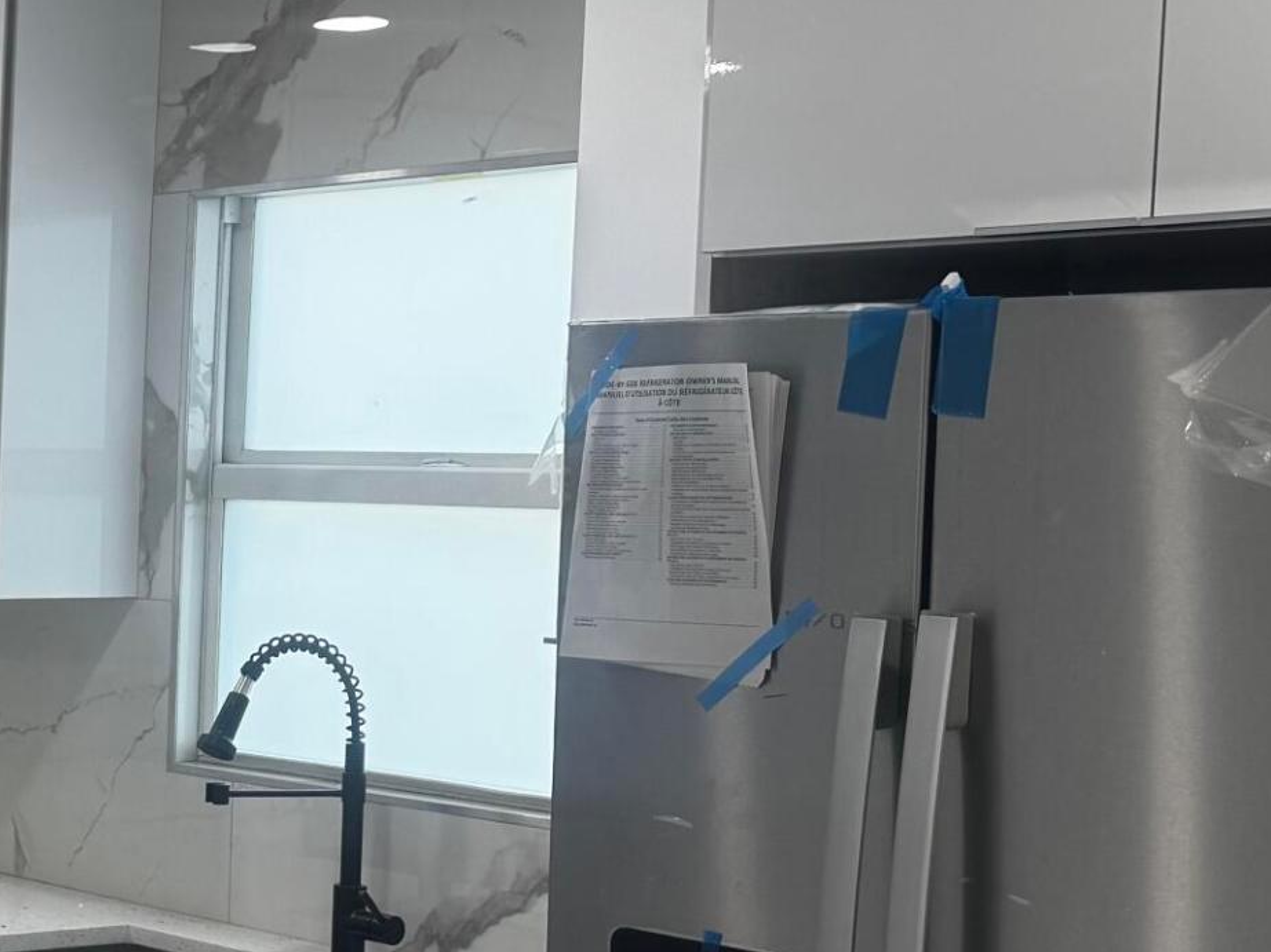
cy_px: 657
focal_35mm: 75
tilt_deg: -5.0
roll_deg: -0.8
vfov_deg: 19.5
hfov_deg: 22.4
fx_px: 2753
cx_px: -509
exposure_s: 1/120
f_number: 1.78
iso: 64
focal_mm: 6.76
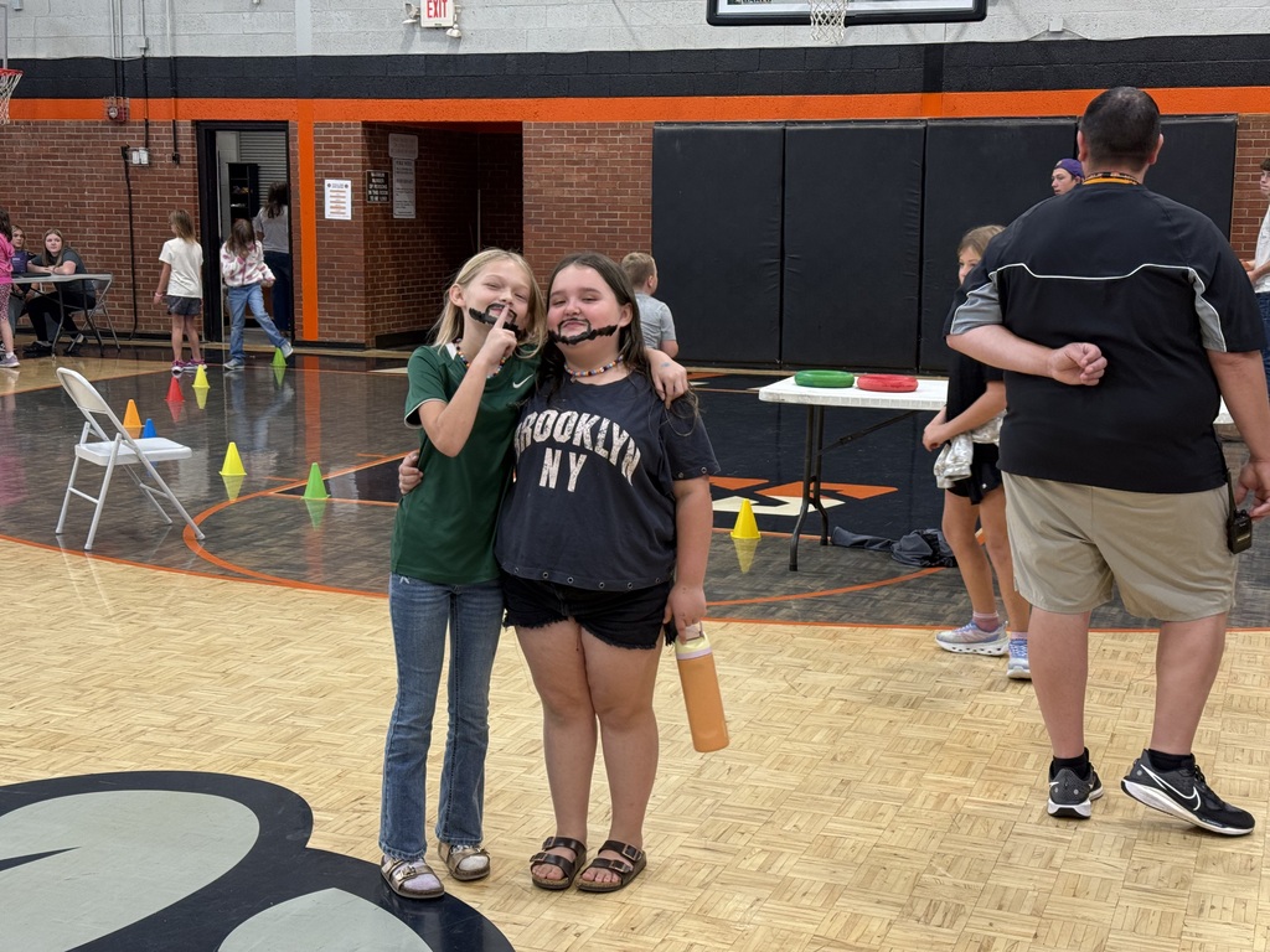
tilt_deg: -8.6
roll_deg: -0.5
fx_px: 1761
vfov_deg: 30.3
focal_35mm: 48
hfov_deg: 39.7
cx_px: 635
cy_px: 476
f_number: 1.78
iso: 80
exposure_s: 1/60
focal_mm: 6.76
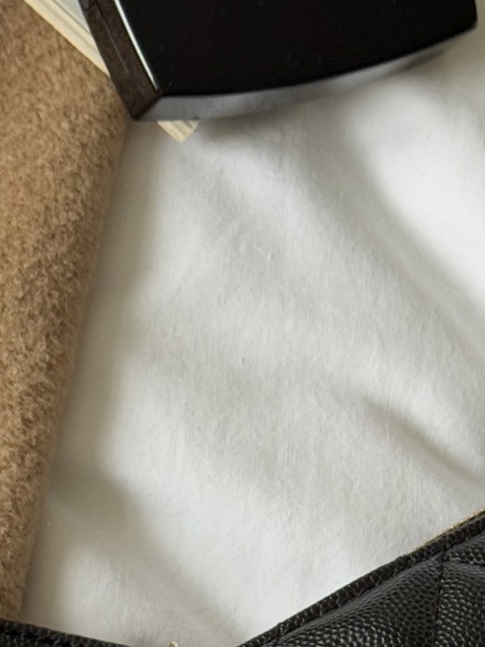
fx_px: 2729
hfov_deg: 10.1
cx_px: 367
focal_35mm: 146
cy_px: 611
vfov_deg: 13.4
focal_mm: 6.76
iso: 250
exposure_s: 1/60
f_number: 1.78
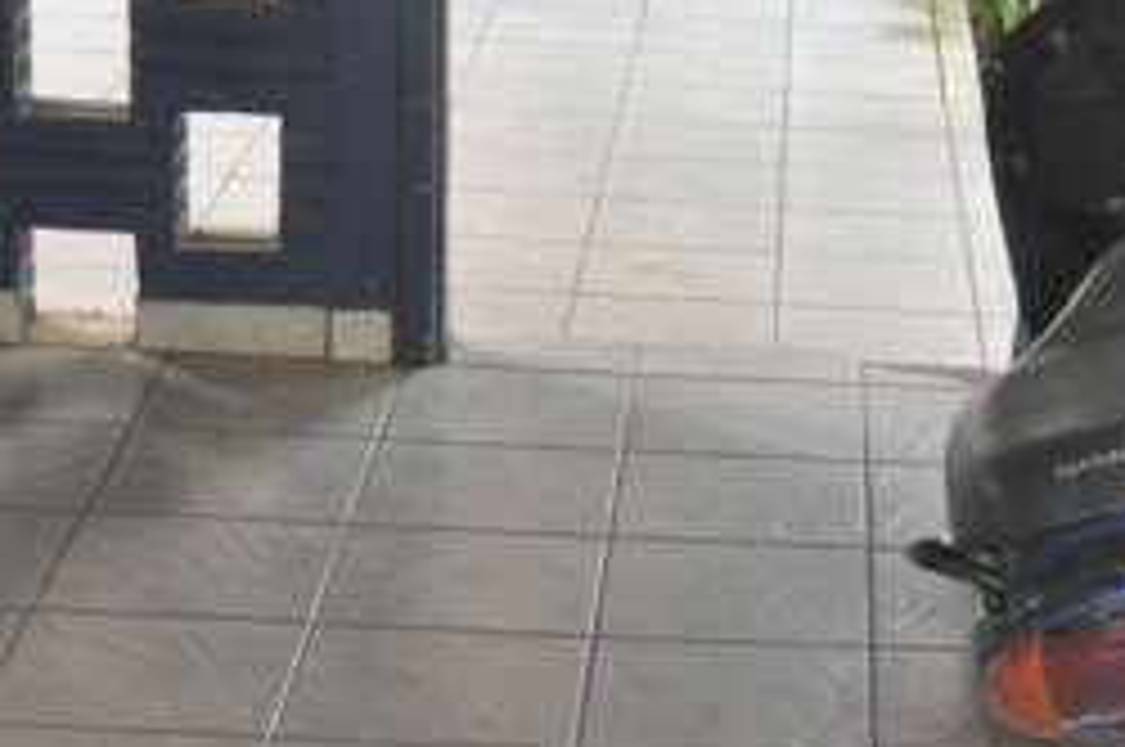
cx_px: 1044
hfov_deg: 18.1
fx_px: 3473
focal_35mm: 111
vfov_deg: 12.3
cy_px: 506
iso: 800
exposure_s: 1/60
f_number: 4.5
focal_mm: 29
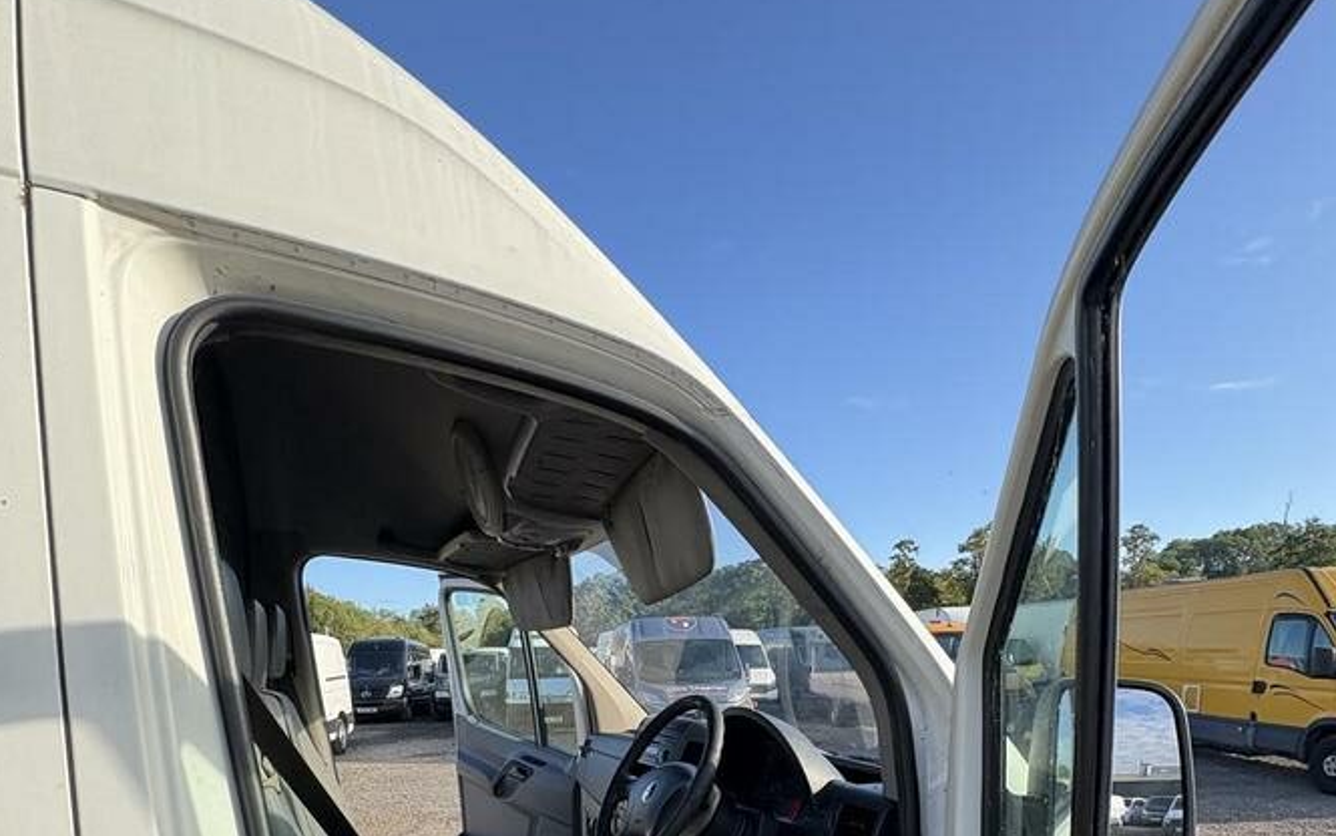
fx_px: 728
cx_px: 663
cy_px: 776
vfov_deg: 51.5
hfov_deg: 85.0
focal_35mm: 20
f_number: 2.2
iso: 64
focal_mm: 2.22
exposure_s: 1/440
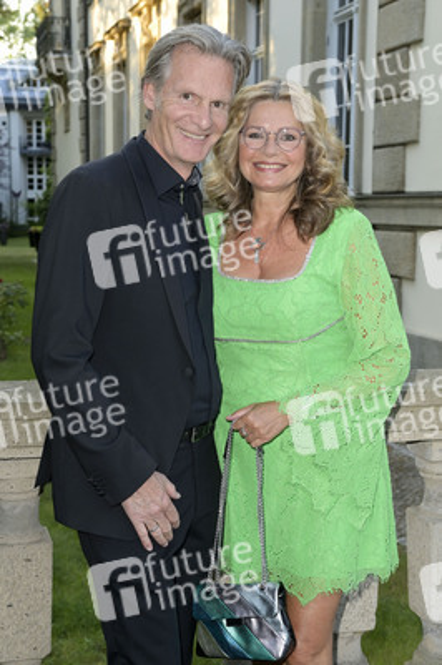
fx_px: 922
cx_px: 221
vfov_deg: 39.6
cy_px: 332
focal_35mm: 50
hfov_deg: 26.9
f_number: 5.6
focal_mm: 50
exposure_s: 1/200
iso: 1000
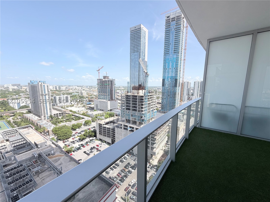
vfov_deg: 85.7
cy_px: 101
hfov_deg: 102.1
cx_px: 135
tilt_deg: -8.3
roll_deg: -1.0
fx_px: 109
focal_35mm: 14
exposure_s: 1/770
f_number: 2.2
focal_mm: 2.22
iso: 25
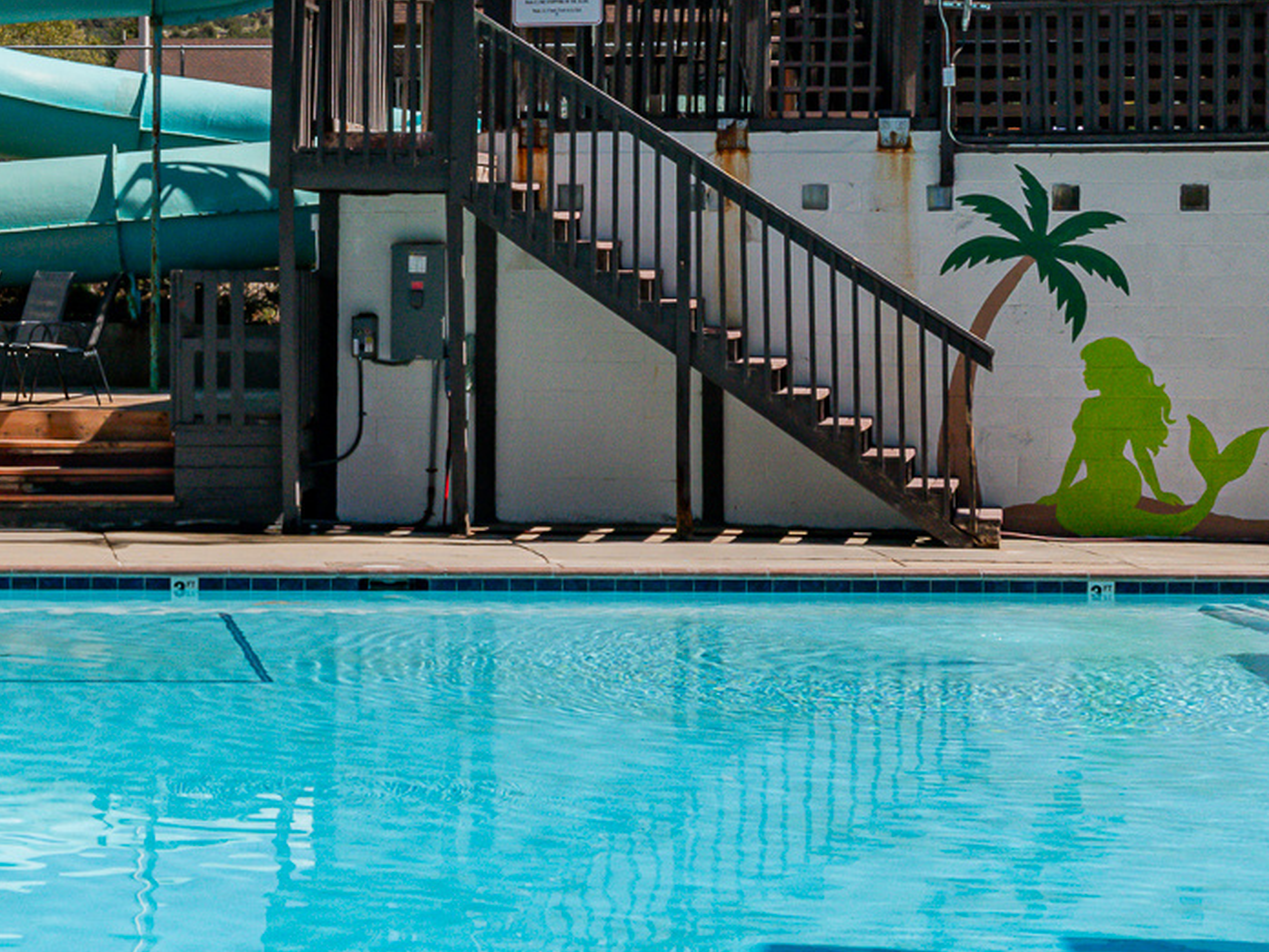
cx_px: 144
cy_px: 333
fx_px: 3629
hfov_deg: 19.5
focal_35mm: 99
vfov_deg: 14.9
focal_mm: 35
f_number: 11
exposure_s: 1/1600
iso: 250
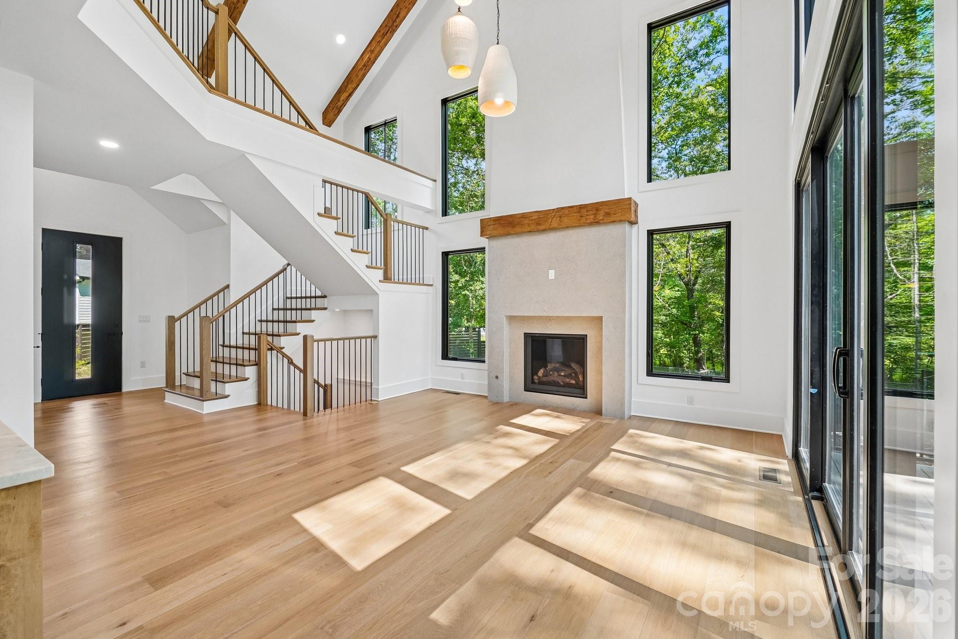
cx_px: 479
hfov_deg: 100.4
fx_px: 399
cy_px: 320
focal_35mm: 15
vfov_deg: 77.3
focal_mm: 10
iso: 160
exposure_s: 1/30
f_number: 8
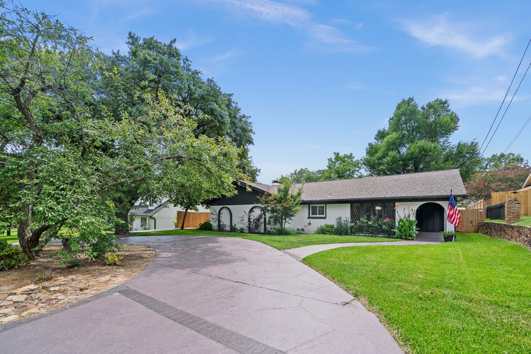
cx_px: 268
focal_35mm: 14
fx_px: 207
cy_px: 183
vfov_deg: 81.2
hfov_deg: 104.2
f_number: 5.6
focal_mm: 12
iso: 100
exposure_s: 1/250
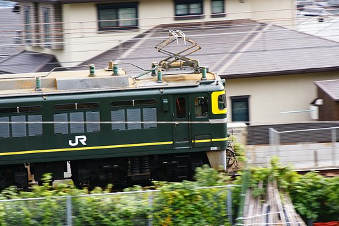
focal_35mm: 210
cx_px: 170
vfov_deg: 6.5
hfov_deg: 9.8
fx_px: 1977
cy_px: 113
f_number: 5.6
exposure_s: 1/200
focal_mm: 140
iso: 200
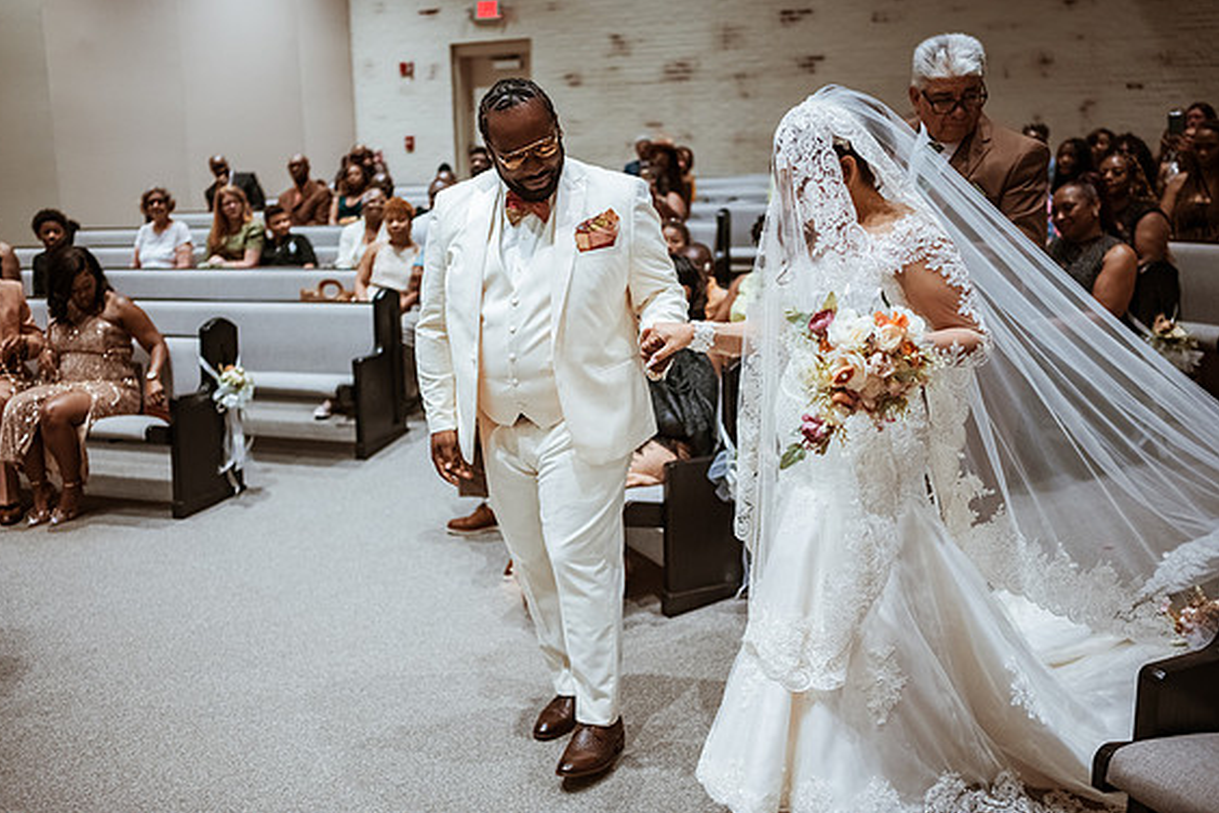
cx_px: 594
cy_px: 399
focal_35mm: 36
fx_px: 1219
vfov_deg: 36.9
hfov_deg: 53.1
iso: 1250
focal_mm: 35
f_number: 1.8
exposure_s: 1/500
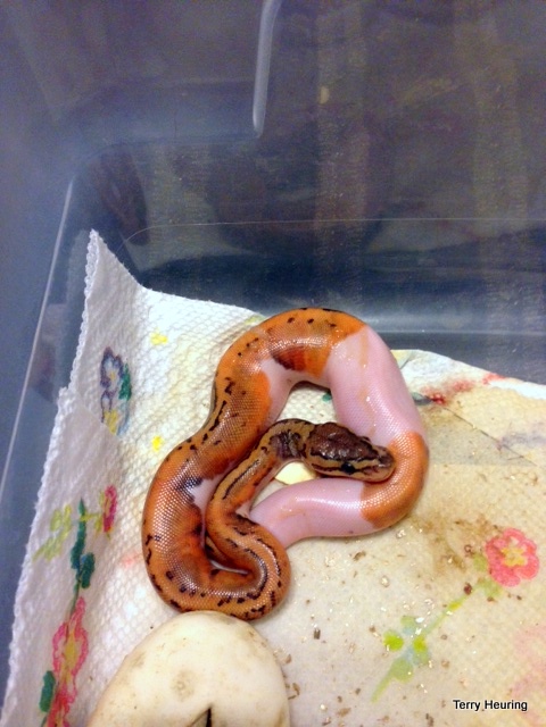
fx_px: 694
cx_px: 273
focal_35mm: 33
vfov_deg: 55.4
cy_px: 364
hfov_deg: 42.9
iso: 250
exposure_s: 1/20
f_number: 2.4
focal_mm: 4.13
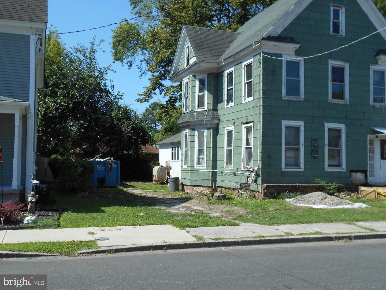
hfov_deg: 50.1
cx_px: 193
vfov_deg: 38.7
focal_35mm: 37
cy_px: 145
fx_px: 413
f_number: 3.9
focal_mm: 6.7
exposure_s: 1/640
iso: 80
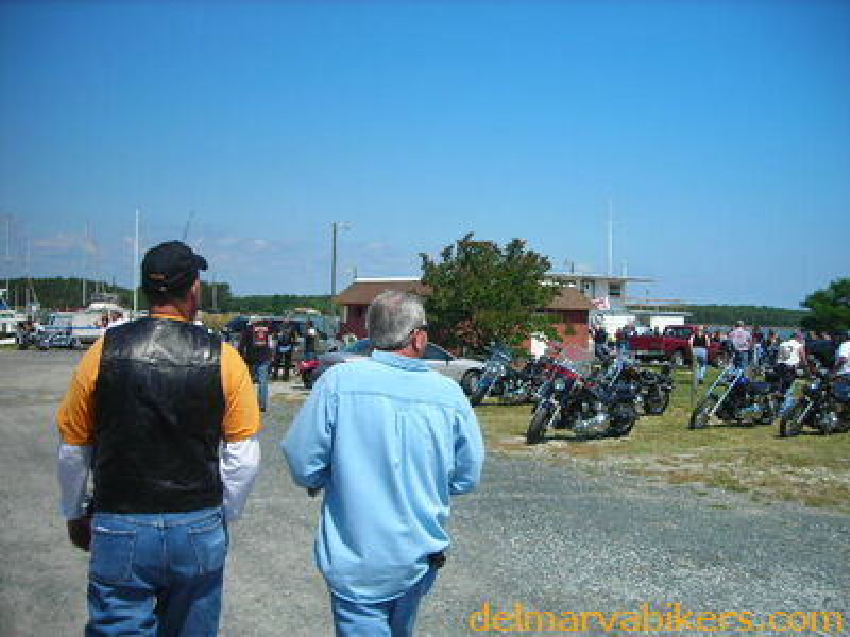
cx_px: 425
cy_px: 318
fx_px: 933
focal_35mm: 38
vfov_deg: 37.7
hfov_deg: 49.0
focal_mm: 6.3
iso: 50
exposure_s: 1/188
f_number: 6.4
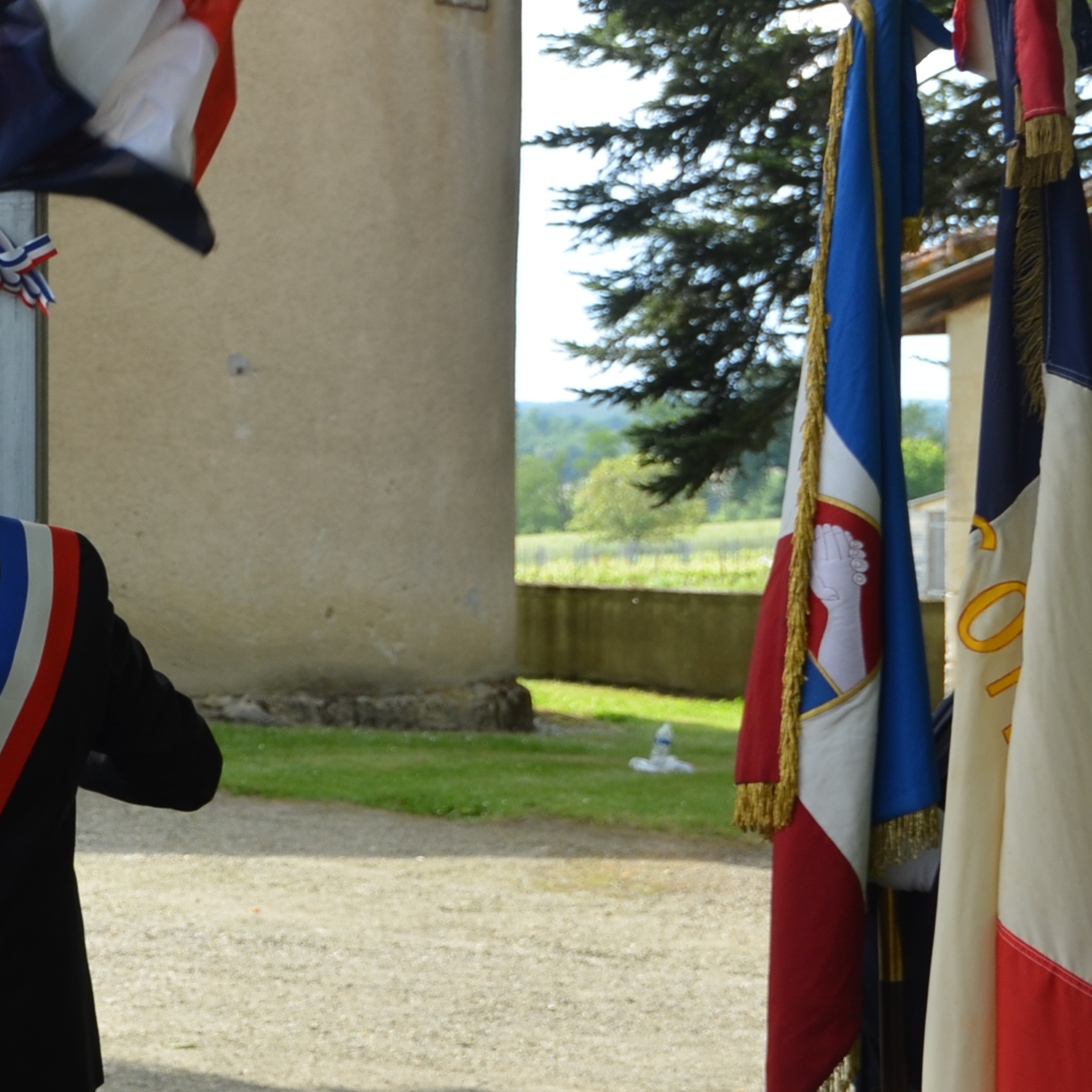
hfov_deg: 13.8
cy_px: 623
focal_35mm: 123
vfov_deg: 14.2
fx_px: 4390
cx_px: -205
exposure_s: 1/200
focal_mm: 32
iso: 200
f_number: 7.1
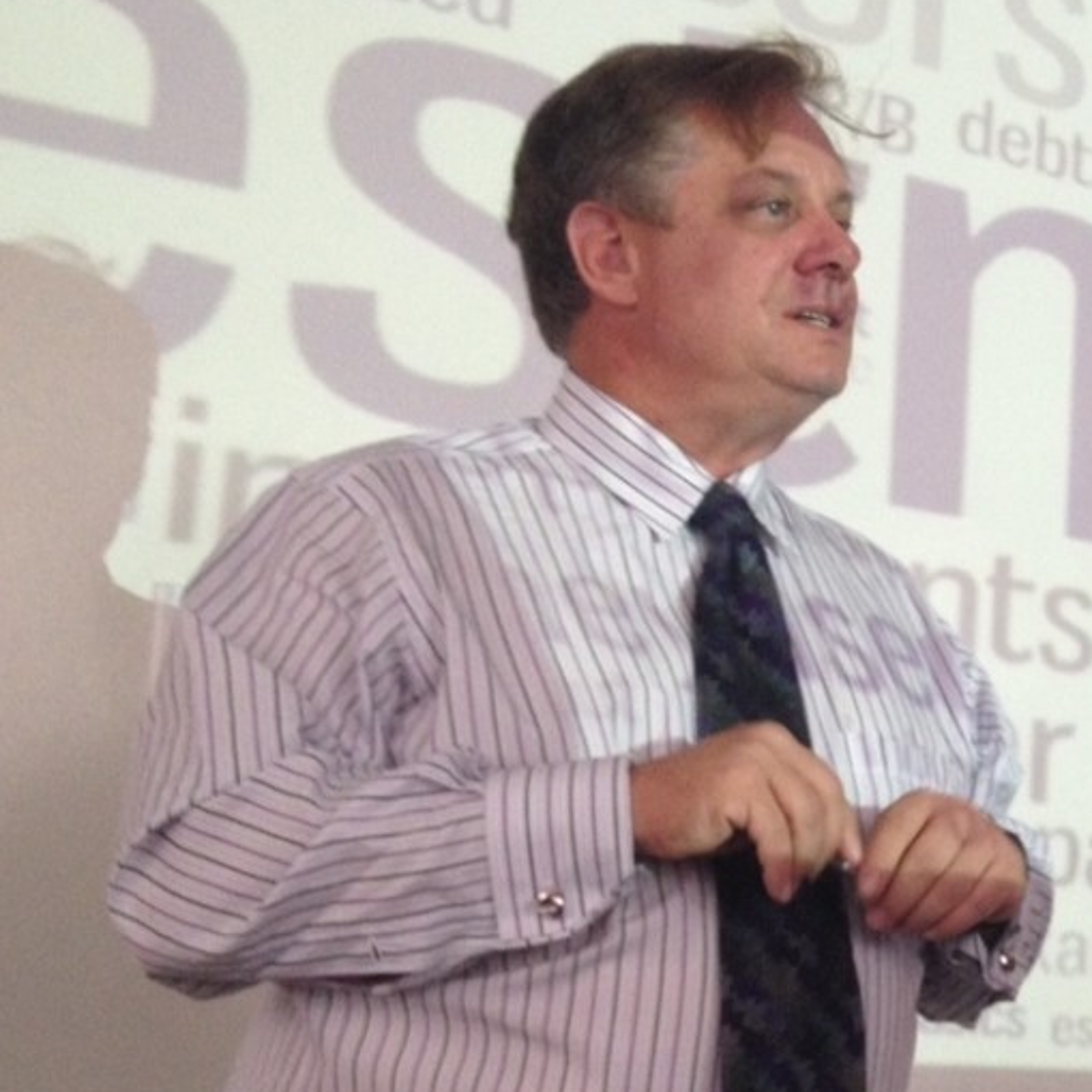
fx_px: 2605
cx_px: 1270
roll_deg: -1.3
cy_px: 611
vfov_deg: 23.7
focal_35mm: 73
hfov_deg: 22.1
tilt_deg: +9.5
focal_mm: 4.28
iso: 160
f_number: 2.4
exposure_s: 1/20
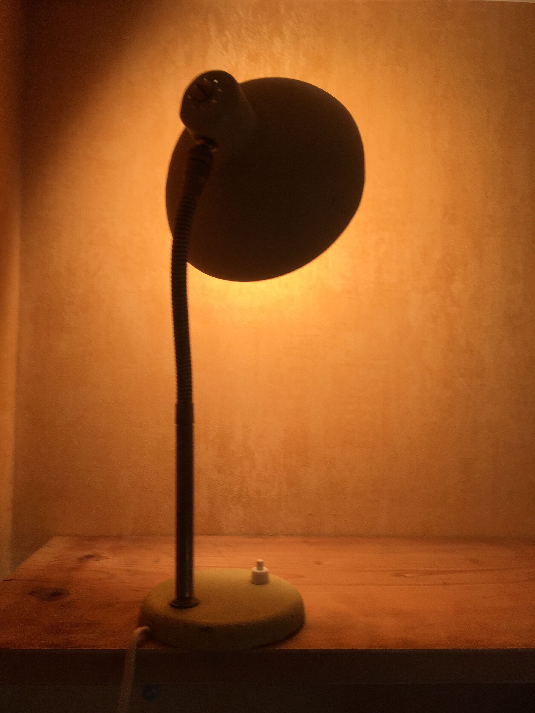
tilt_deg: +0.3
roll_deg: -2.2
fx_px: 598
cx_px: 268
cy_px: 356
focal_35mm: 29
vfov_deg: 61.7
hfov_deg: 48.2
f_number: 2.2
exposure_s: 1/100
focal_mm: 4.15
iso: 40
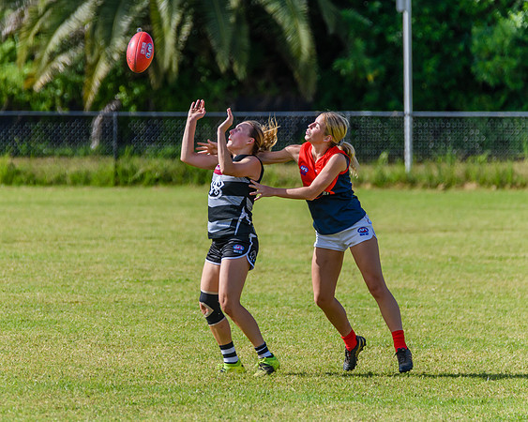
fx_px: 9150
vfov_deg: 2.6
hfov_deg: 3.3
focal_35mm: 586
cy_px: 185
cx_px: 229
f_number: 6.3
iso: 800
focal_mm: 450
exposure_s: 1/3200
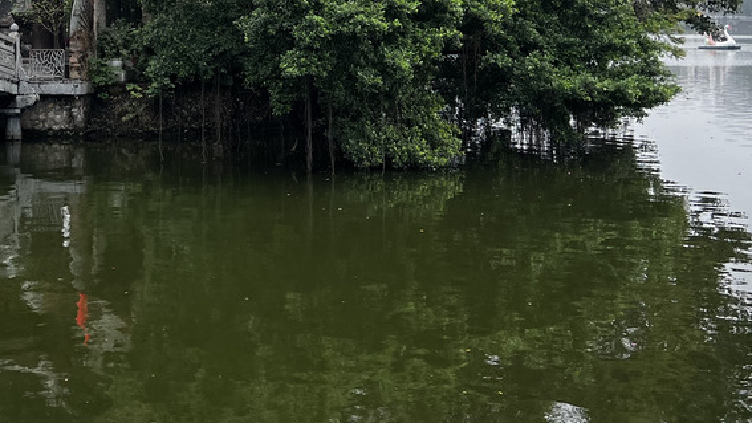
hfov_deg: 33.8
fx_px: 1196
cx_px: 141
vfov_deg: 19.3
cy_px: -33
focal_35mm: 60
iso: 50
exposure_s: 1/902
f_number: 1.5
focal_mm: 5.7
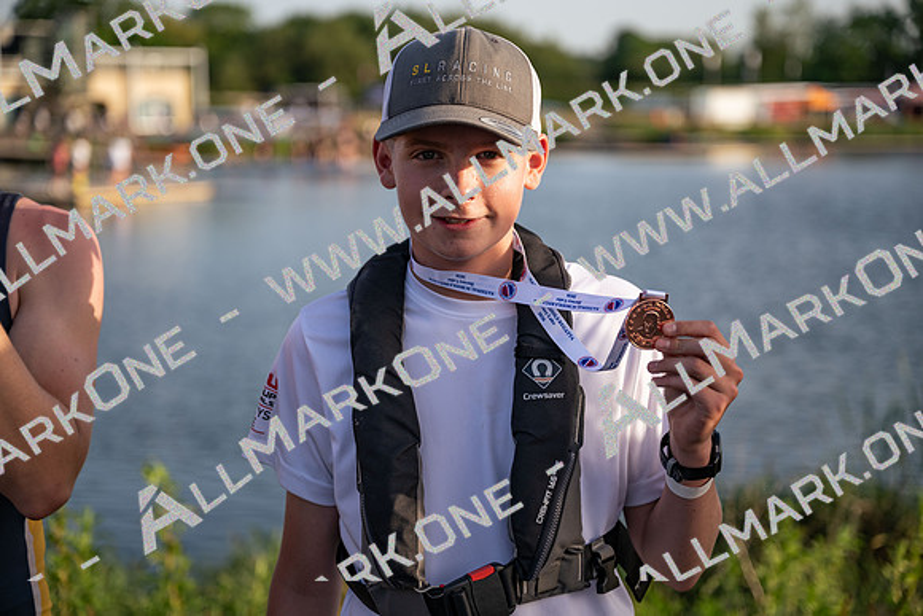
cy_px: 308
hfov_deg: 29.6
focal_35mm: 68
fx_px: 1744
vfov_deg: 20.0
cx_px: 462
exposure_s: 1/1000
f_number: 2.8
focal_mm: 68
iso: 64
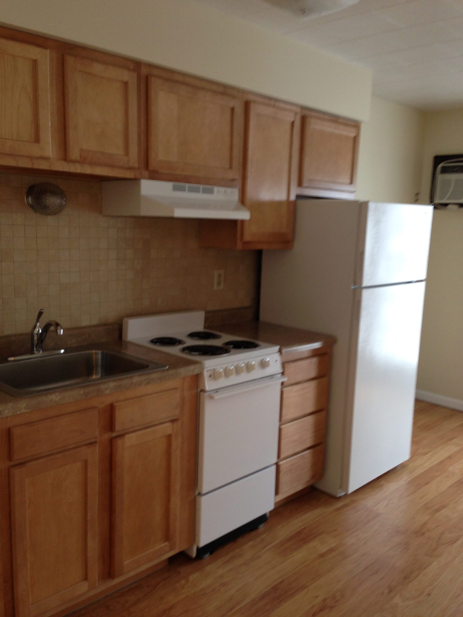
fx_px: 589
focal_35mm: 33
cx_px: 232
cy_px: 308
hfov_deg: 42.9
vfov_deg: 55.4
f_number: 2.4
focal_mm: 4.12
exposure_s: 1/20
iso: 80
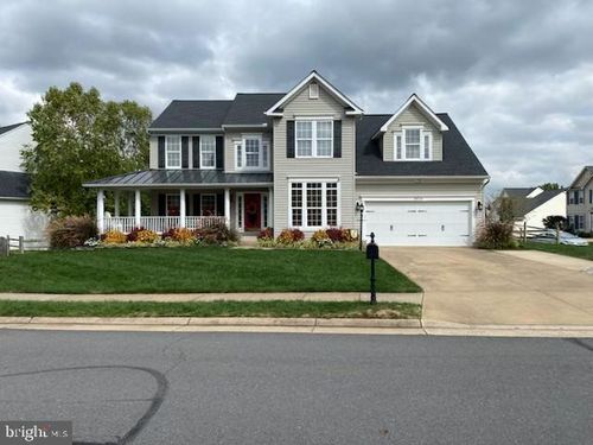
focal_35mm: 26
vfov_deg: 53.1
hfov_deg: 67.3
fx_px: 445
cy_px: 222
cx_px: 296
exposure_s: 1/2755
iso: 32
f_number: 1.8
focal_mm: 4.25
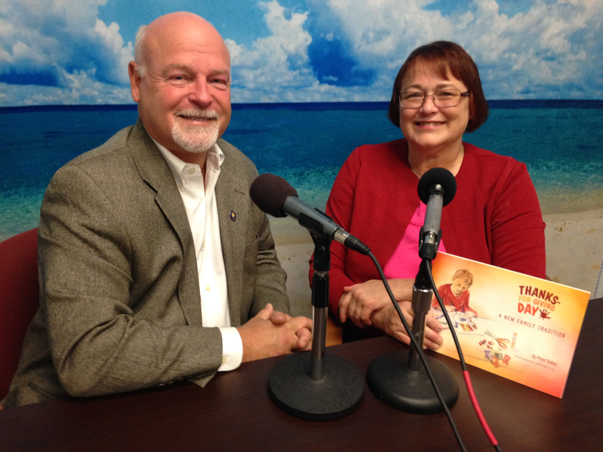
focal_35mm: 33
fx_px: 575
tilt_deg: -22.6
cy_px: 226
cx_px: 302
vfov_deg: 42.9
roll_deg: -1.4
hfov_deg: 55.4
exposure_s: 1/20
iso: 200
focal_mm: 4.12
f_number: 2.4
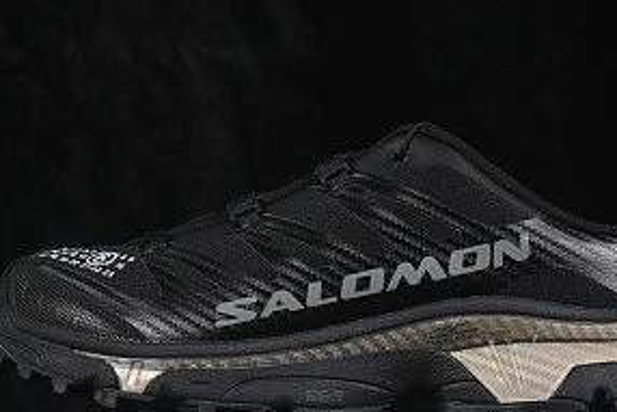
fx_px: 2246
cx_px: 349
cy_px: 204
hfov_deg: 15.6
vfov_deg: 10.5
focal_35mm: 131
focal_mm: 50
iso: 160
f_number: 6.3
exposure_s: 1/60
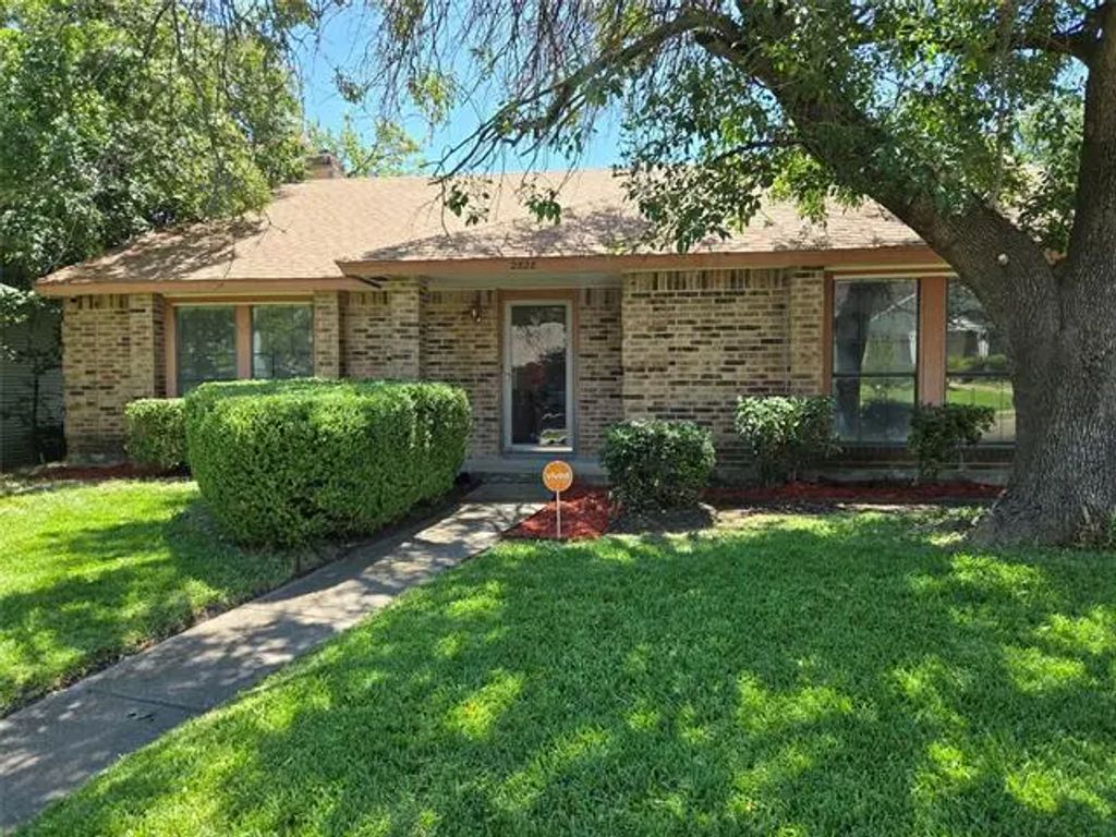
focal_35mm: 23
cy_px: 418
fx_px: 742
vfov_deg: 58.9
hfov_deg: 73.9
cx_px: 558
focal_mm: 5.4
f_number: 1.8
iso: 80
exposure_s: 1/1967
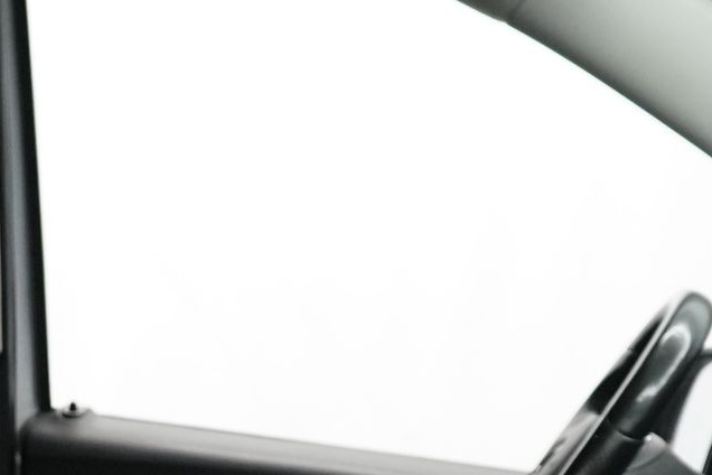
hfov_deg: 17.1
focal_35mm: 118
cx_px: 71
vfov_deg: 11.2
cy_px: 665
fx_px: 2334
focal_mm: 30
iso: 2500
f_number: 3.5
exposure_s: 1/160
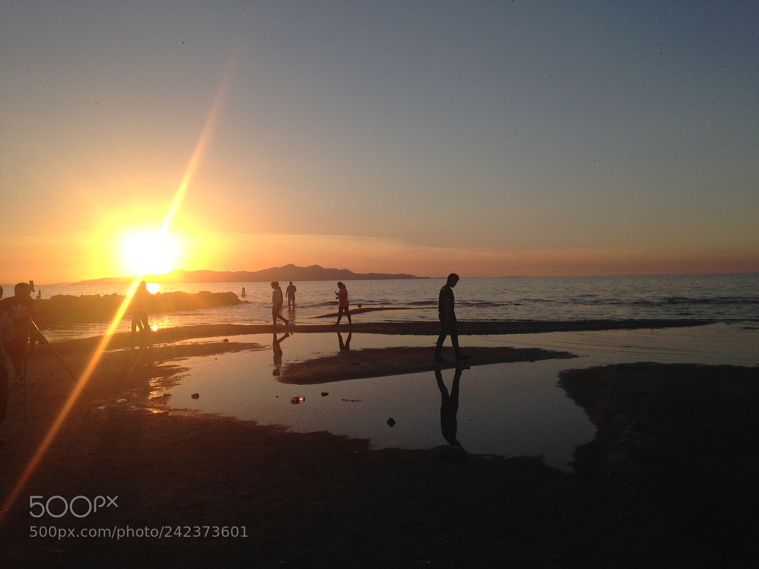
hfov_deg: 55.4
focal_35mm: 33
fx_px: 724
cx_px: 380
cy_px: 284
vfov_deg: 42.9
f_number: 2.4
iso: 50
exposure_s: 1/1391
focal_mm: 4.12
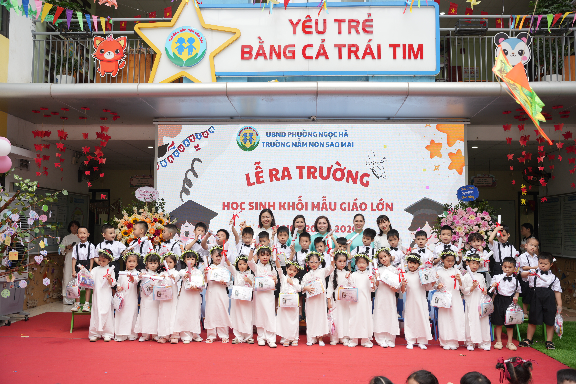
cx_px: 288
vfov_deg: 38.8
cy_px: 192
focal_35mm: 34
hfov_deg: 55.7
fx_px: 546
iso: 160
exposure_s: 1/200
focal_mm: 34.1
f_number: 4
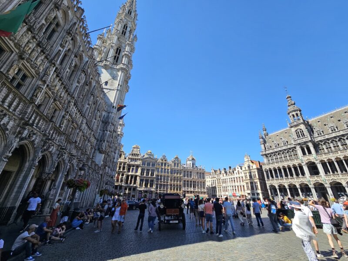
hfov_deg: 106.2
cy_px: 130
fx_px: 131
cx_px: 174
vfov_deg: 89.9
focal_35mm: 13
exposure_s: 1/1135
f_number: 2.2
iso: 50
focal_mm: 2.2
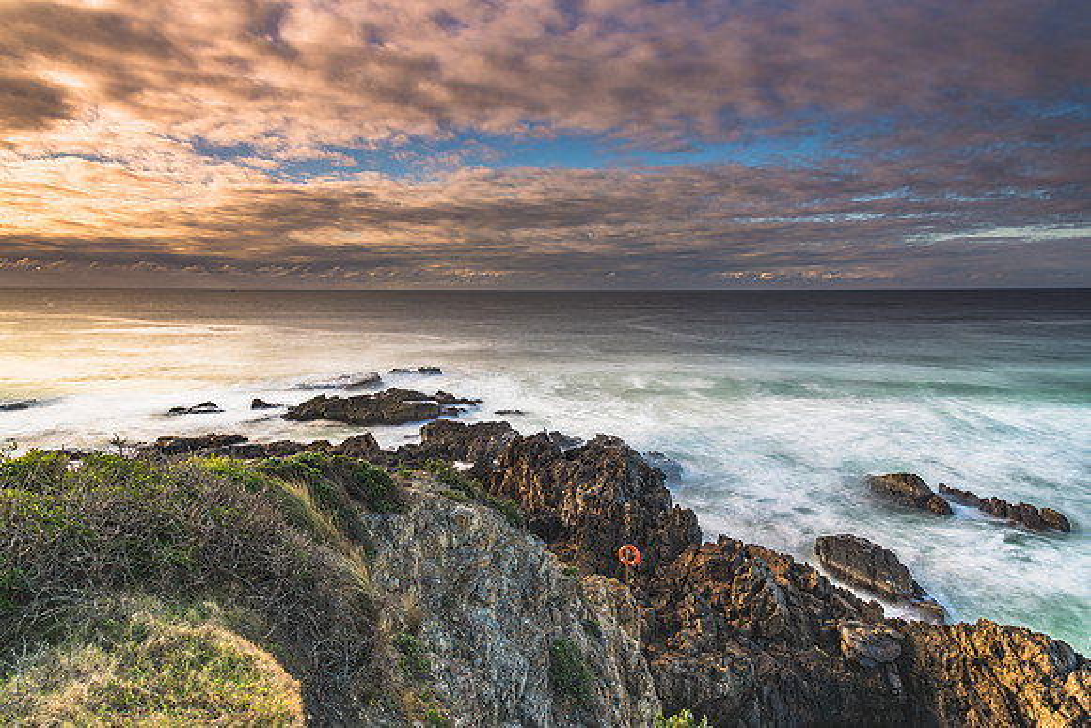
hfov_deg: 72.6
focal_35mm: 24
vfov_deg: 52.2
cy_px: 364
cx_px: 546
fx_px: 742
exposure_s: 6
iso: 40
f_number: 8
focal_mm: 24
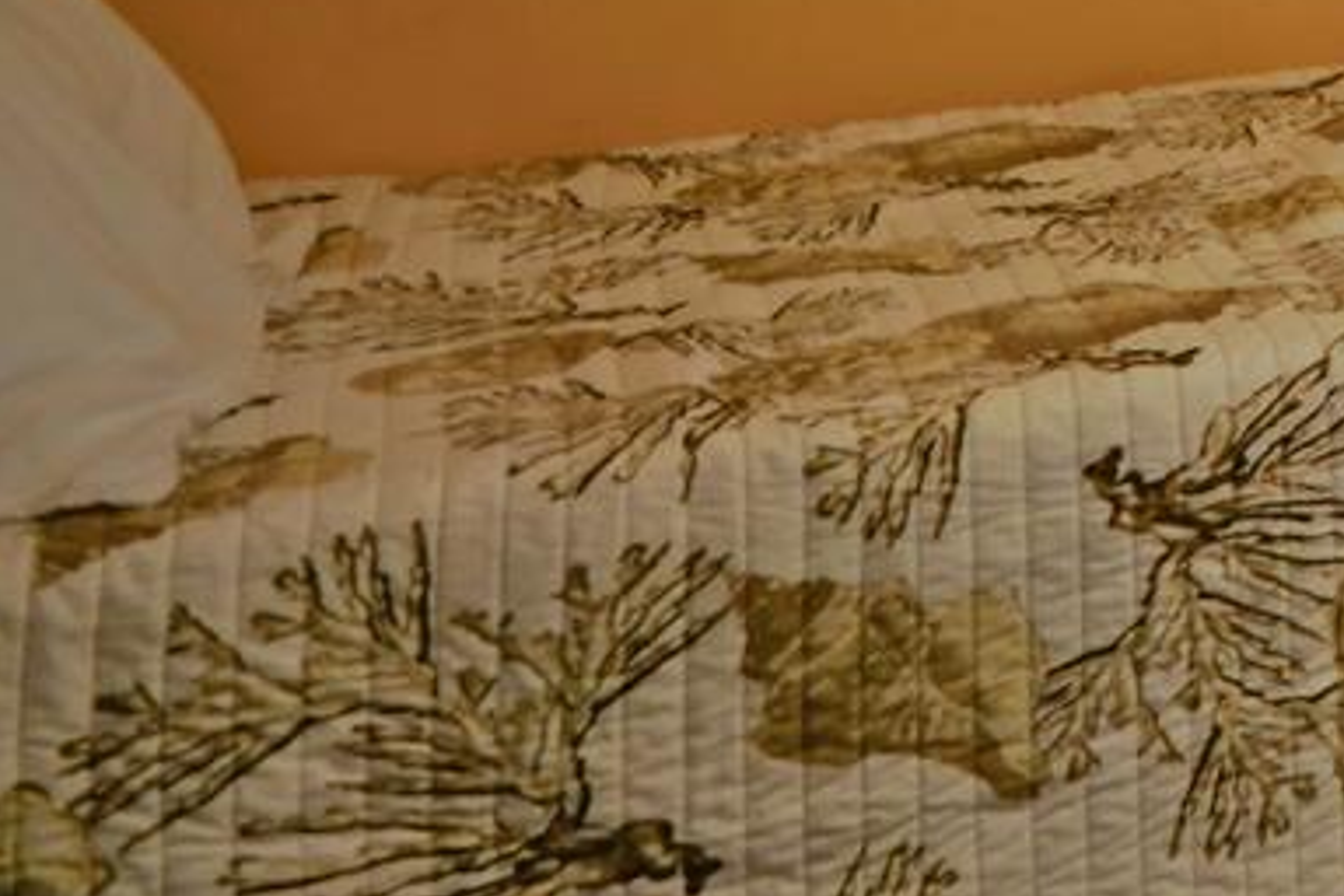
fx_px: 2986
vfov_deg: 15.3
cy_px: -570
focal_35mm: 80
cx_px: 3518
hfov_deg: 13.6
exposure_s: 1/30
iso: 100
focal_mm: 10
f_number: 3.2
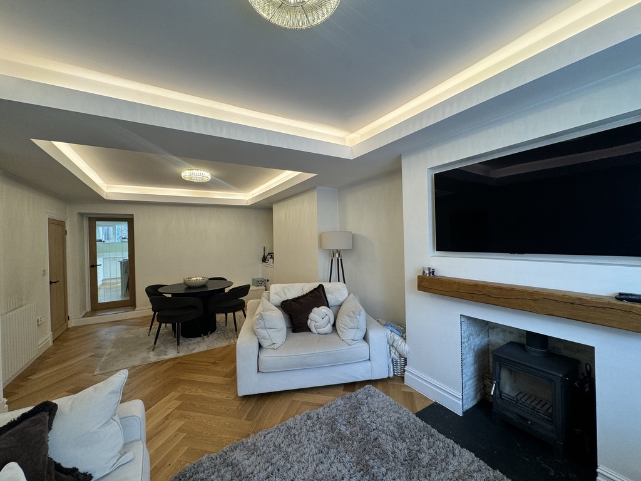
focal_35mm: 14
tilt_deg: +0.5
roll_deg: +2.2
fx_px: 259
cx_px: 320
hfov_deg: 102.1
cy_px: 240
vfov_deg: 85.7
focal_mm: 2.22
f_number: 2.2
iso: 100
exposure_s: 1/100
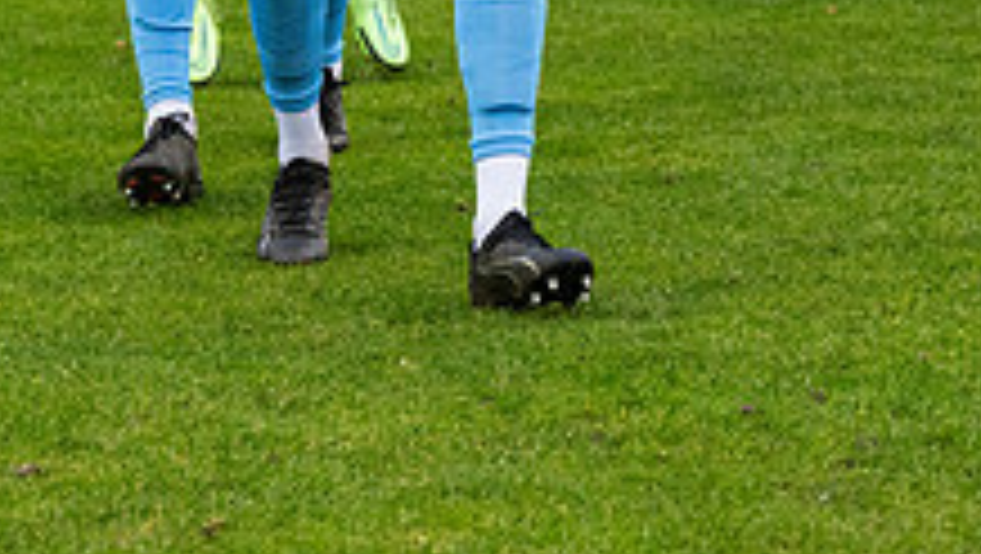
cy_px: -306
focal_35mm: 227
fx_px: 5909
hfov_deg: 9.5
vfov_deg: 5.3
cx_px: 307
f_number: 4
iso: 2000
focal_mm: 70
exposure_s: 1/500
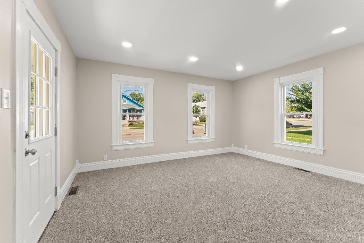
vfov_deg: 81.2
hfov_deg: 104.3
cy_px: 122
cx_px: 182
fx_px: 142
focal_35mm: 14
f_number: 8
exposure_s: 1/25
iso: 640
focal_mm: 14
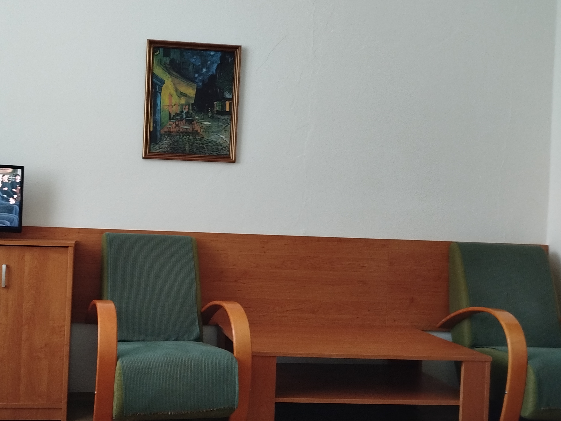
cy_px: 223
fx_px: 616
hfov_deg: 47.6
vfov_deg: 37.7
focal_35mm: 38
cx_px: 158
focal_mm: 5.31
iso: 800
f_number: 1.7
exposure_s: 1/25
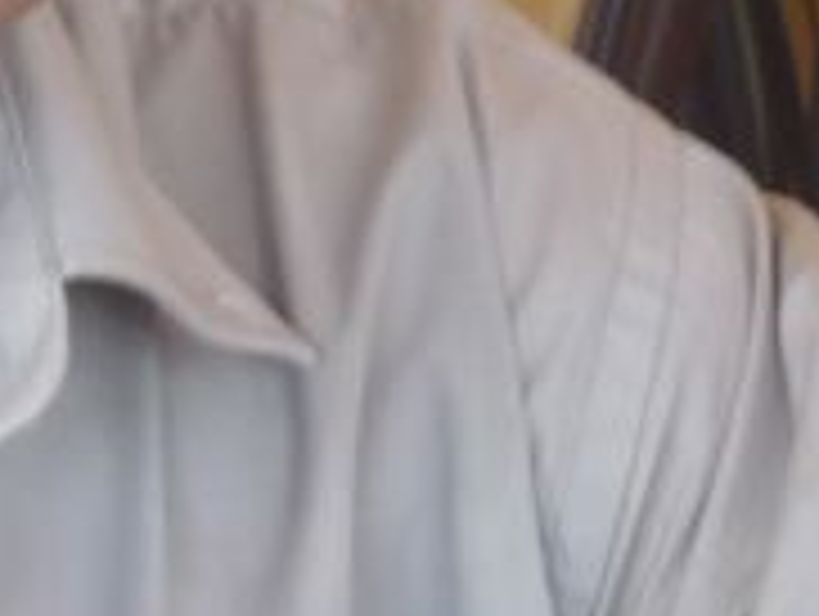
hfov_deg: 10.7
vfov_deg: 8.1
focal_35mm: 181
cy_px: -306
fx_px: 4288
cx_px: -202
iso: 100
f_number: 2.8
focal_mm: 5.5
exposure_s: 1/40
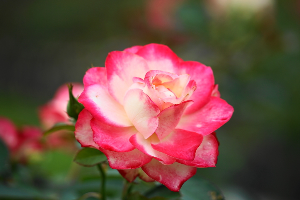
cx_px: 150
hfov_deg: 8.9
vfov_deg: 5.9
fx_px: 1925
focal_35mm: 231
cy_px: 100
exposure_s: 1/250
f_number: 5.6
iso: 100
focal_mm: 231
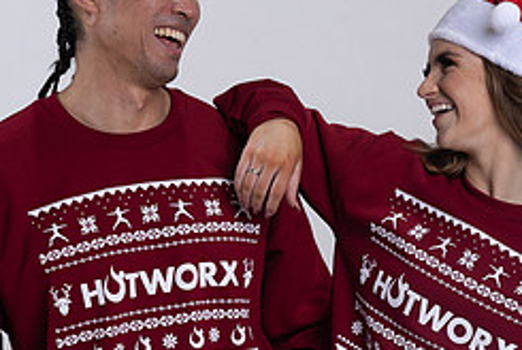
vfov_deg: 6.8
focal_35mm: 201
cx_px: 251
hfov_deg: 10.2
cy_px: 268
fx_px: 2918
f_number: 4
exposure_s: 1/125
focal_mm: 85
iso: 125
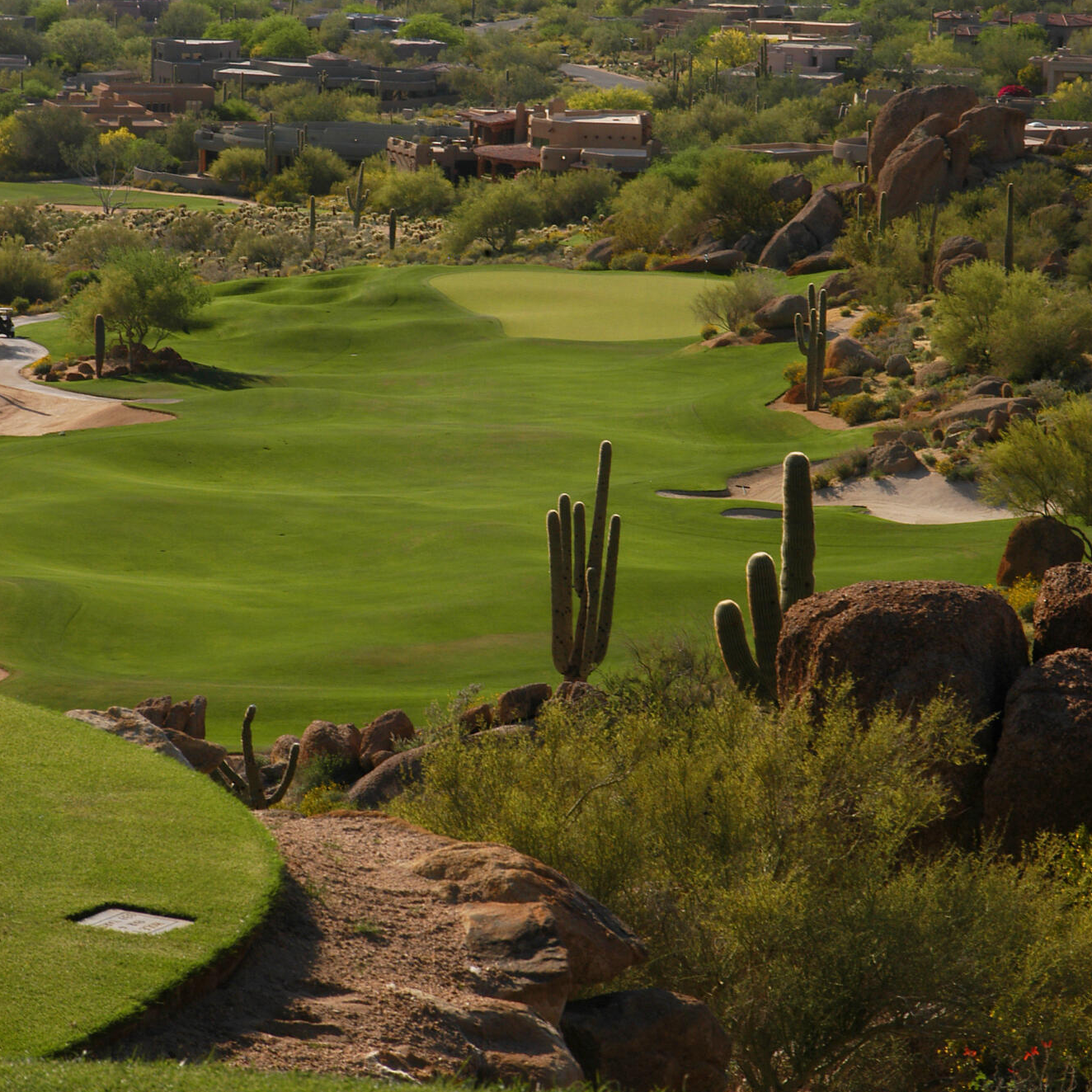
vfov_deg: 11.6
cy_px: 372
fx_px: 5354
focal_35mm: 150
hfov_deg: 11.6
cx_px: 546
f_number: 16
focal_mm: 78
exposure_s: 1/30
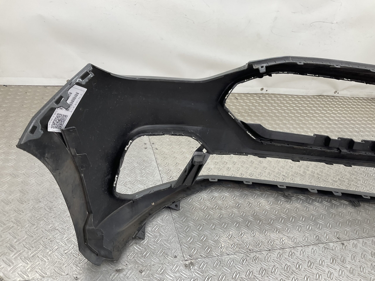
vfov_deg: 48.2
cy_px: 140
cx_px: 188
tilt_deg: -30.6
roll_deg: -14.7
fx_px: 314
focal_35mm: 29
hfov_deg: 61.7
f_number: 1.8
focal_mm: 3
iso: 32
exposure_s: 1/100
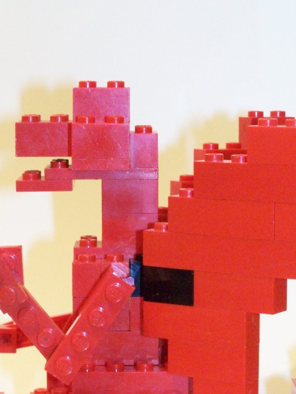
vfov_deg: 18.0
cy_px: 280
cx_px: 144
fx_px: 1243
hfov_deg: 13.6
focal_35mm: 109
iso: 400
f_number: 6.3
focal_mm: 11.5
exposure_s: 1/4
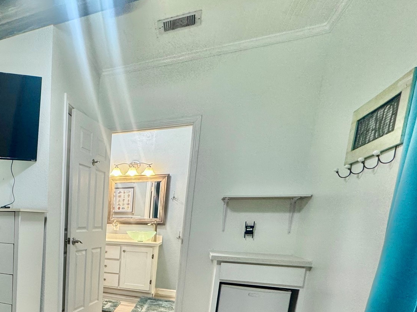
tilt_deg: -10.0
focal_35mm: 26
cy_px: 270
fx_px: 313
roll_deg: -1.2
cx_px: 34
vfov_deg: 48.5
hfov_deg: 56.9
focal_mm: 2.22
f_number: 2.2
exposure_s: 1/60
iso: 160
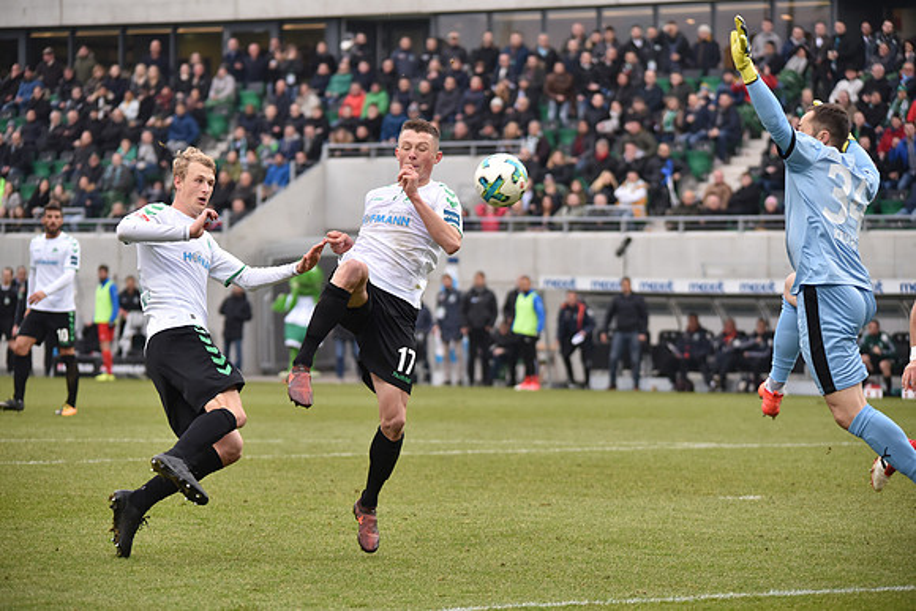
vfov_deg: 7.2
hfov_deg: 10.8
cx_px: 458
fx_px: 4835
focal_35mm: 190
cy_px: 306
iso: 1400
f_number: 5.3
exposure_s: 1/1250
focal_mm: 190
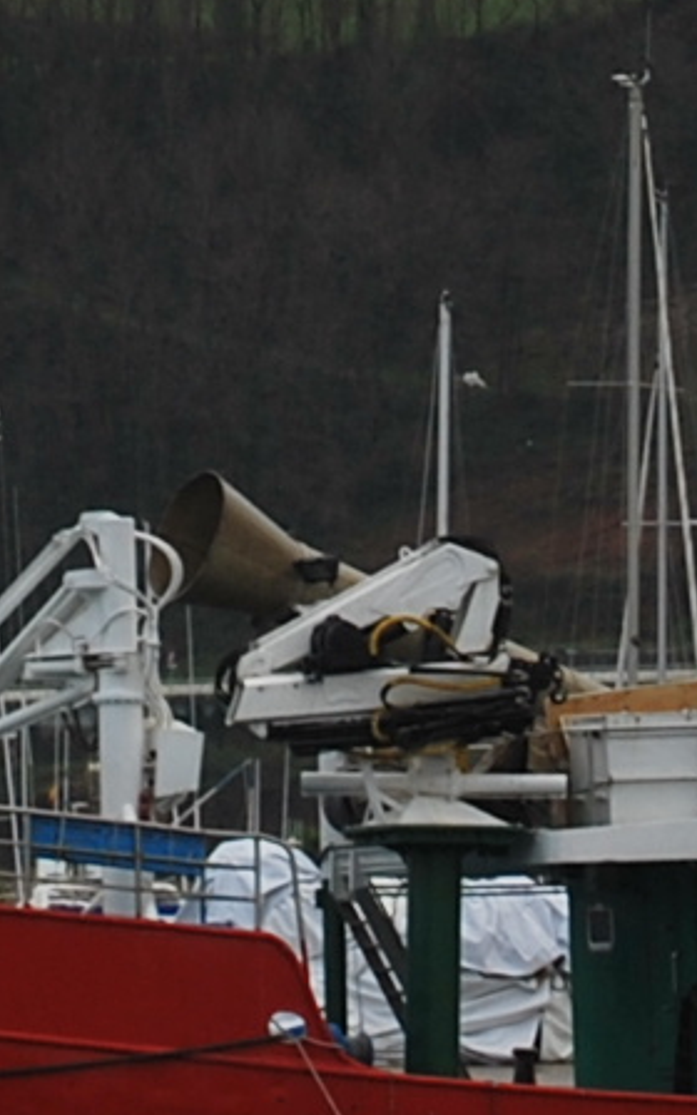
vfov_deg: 6.0
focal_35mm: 346
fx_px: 10525
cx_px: 115
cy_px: -182
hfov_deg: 3.8
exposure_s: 1/200
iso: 100
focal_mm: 35
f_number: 7.1
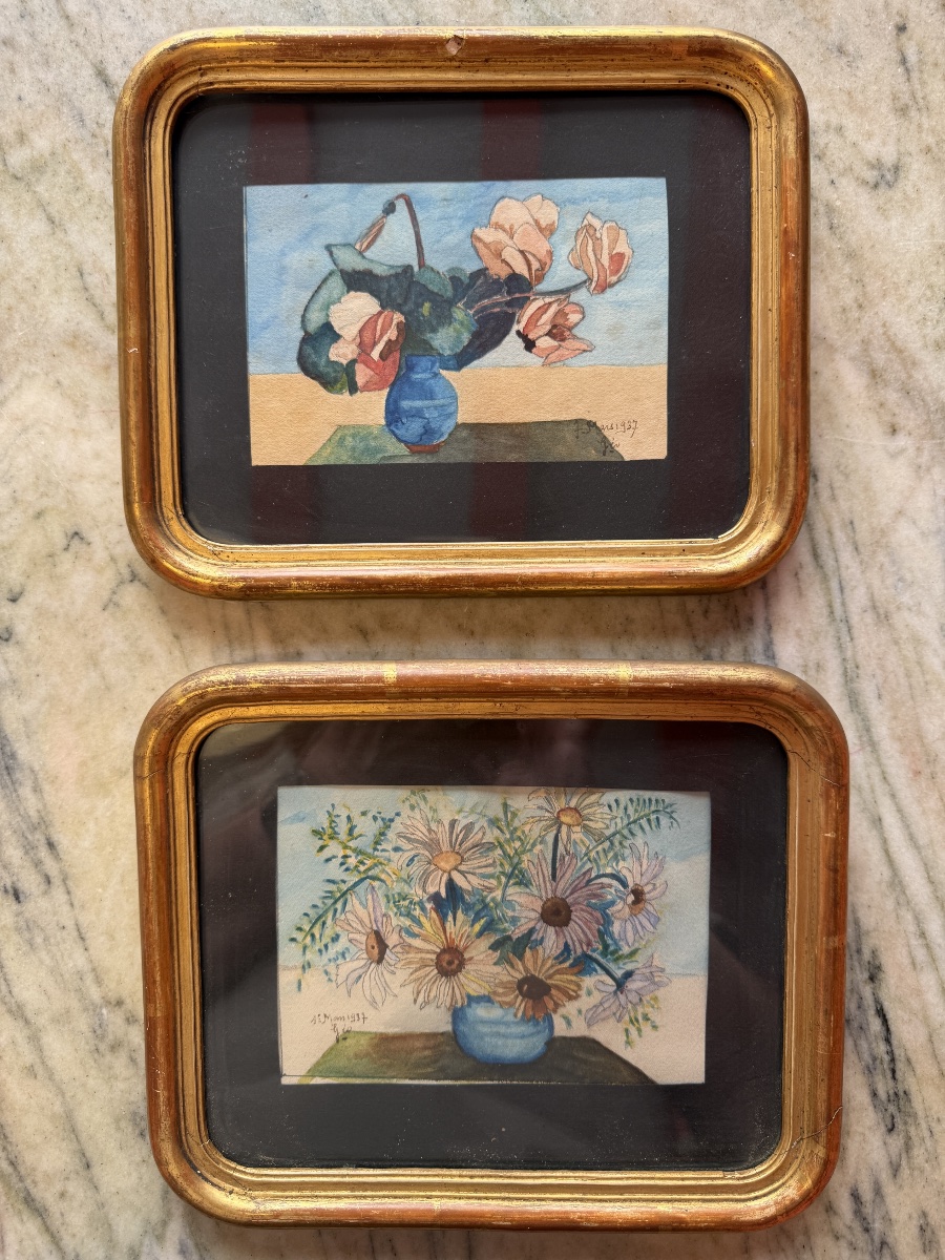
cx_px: 472
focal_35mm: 24
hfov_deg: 56.8
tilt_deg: -87.6
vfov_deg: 71.6
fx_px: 874
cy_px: 630
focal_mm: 6.76
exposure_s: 1/121
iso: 100
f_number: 1.78
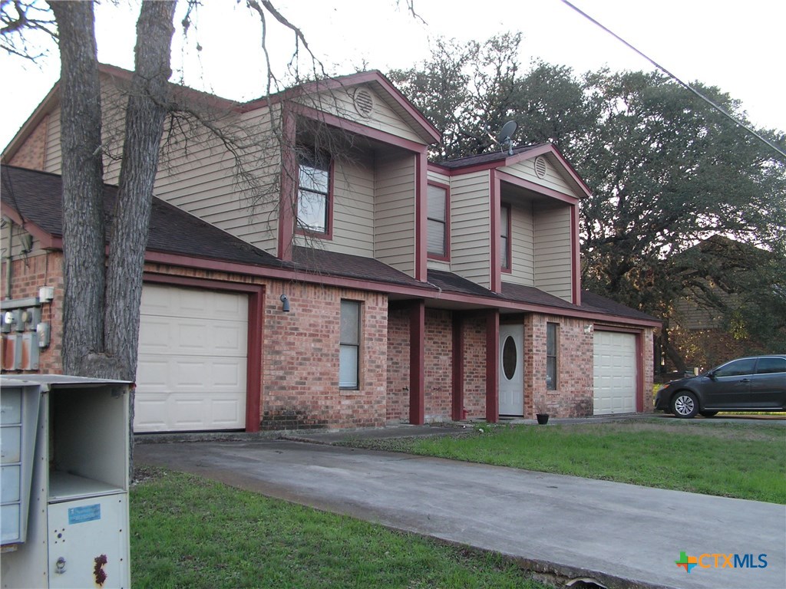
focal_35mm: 36
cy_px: 294
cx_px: 393
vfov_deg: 39.7
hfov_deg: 51.4
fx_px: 817
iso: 50
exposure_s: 1/60
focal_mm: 6
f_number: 3.2
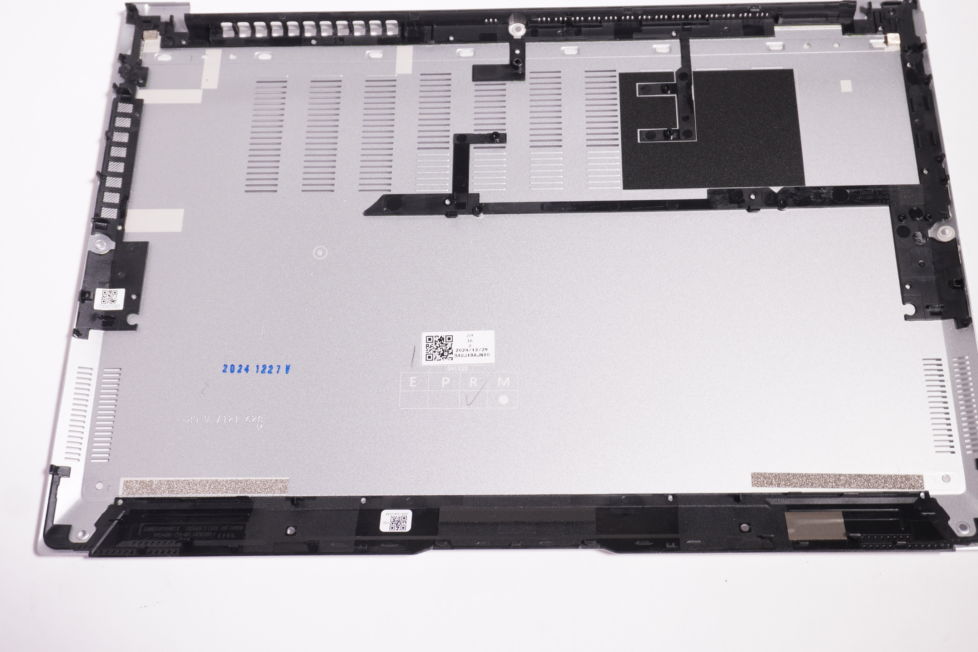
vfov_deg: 30.8
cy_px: 281
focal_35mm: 44
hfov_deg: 44.9
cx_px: 519
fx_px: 1184
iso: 125
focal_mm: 25
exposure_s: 1/13
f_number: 5.6
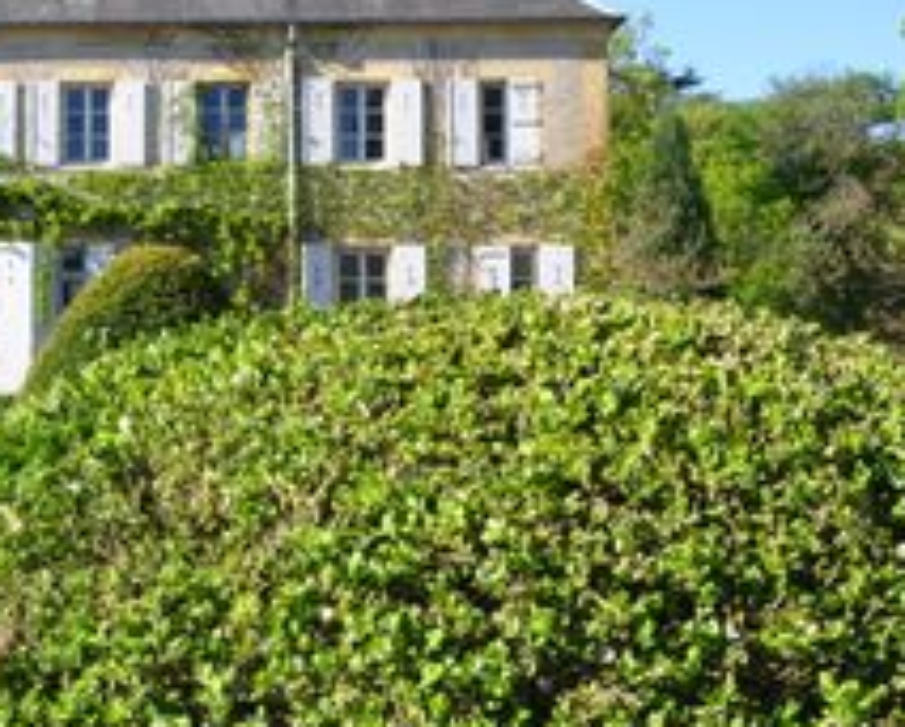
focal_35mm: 95
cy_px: 261
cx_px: -348
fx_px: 2548
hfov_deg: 18.4
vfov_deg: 16.2
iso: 200
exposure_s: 1/160
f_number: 9
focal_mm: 24
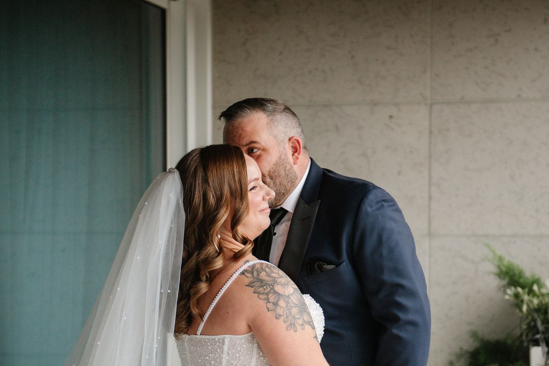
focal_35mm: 76
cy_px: 240
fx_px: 1159
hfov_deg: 26.6
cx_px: 332
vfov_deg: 17.9
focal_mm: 55
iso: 1600
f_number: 2.8
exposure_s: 1/250
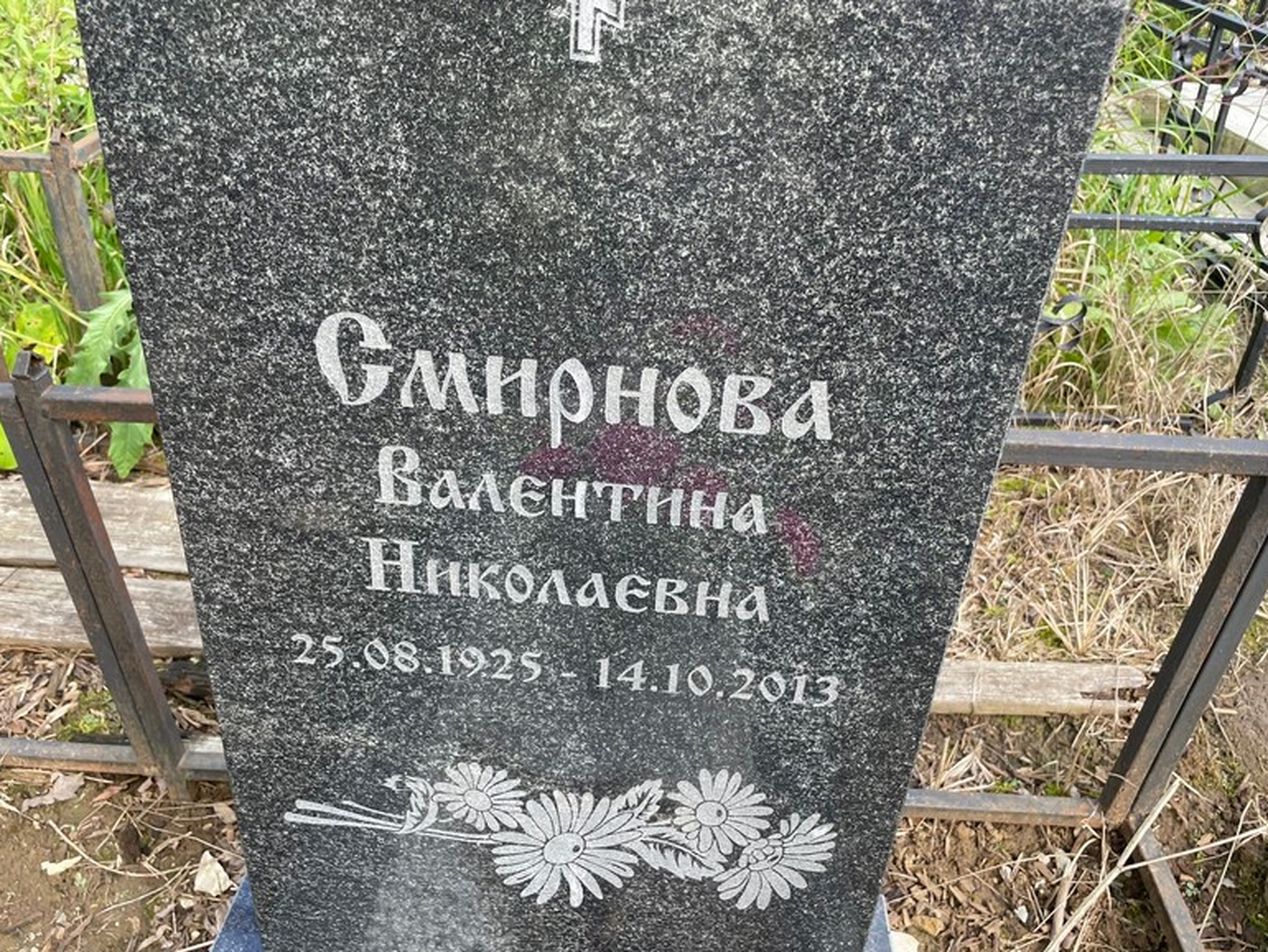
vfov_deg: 51.4
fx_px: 989
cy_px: 484
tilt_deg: -34.7
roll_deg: -2.4
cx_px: 618
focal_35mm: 27
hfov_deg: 65.3
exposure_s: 1/349
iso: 32
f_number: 1.6
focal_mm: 4.2
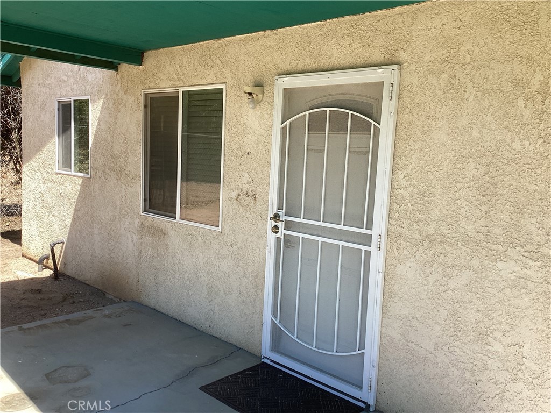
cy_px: 206
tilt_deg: -5.2
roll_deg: -2.8
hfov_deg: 58.4
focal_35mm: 31
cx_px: 276
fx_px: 493
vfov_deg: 45.4
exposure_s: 1/604
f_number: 2.4
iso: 25
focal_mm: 3.3
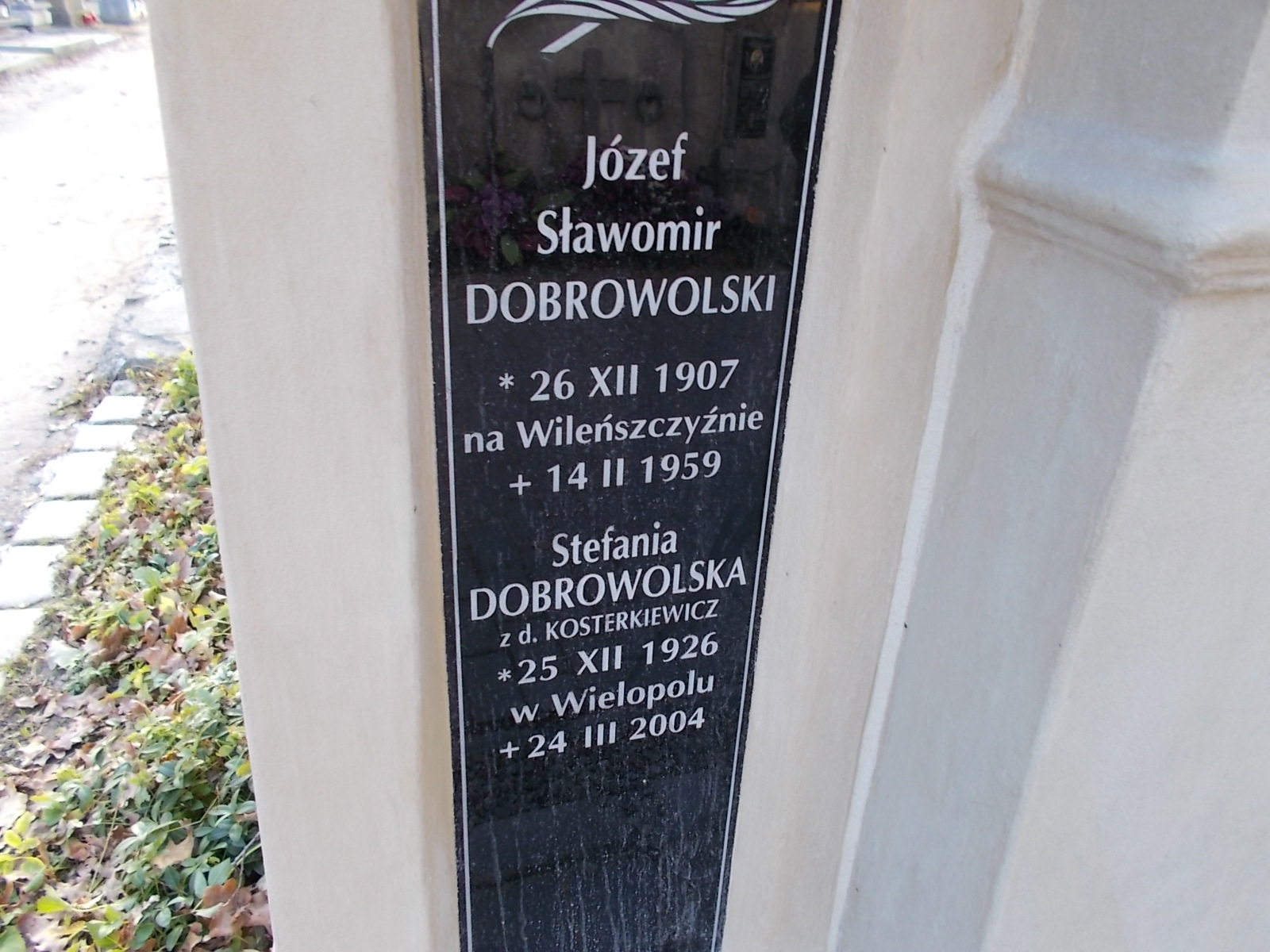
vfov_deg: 53.1
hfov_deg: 67.3
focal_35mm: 26
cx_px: 635
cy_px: 476
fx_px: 954
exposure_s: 1/25
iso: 80
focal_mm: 4.6
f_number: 3.2
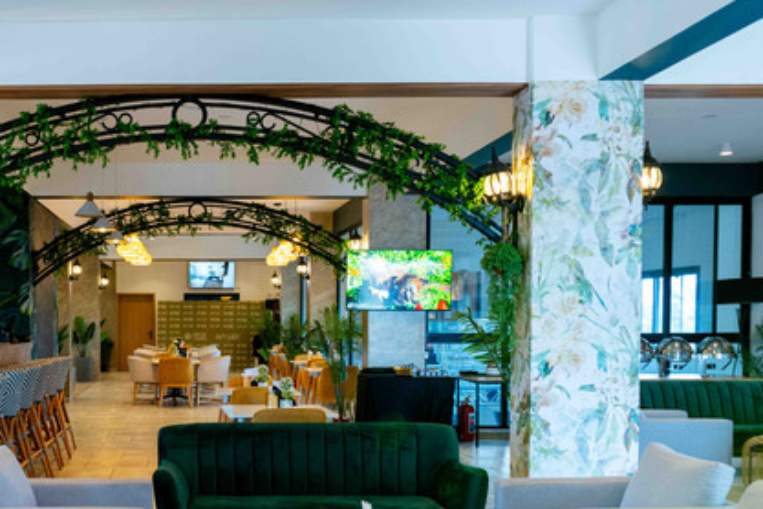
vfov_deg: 30.9
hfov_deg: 43.9
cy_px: 354
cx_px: 187
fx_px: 911
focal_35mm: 43
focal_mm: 28
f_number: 5
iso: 2000
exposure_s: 1/50
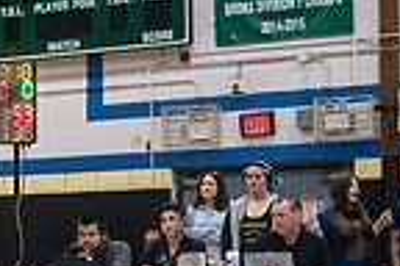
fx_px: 1622
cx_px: -356
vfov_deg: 9.4
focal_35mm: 146
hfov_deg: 12.6
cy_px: 220
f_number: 3.5
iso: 6400
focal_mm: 35
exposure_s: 1/400
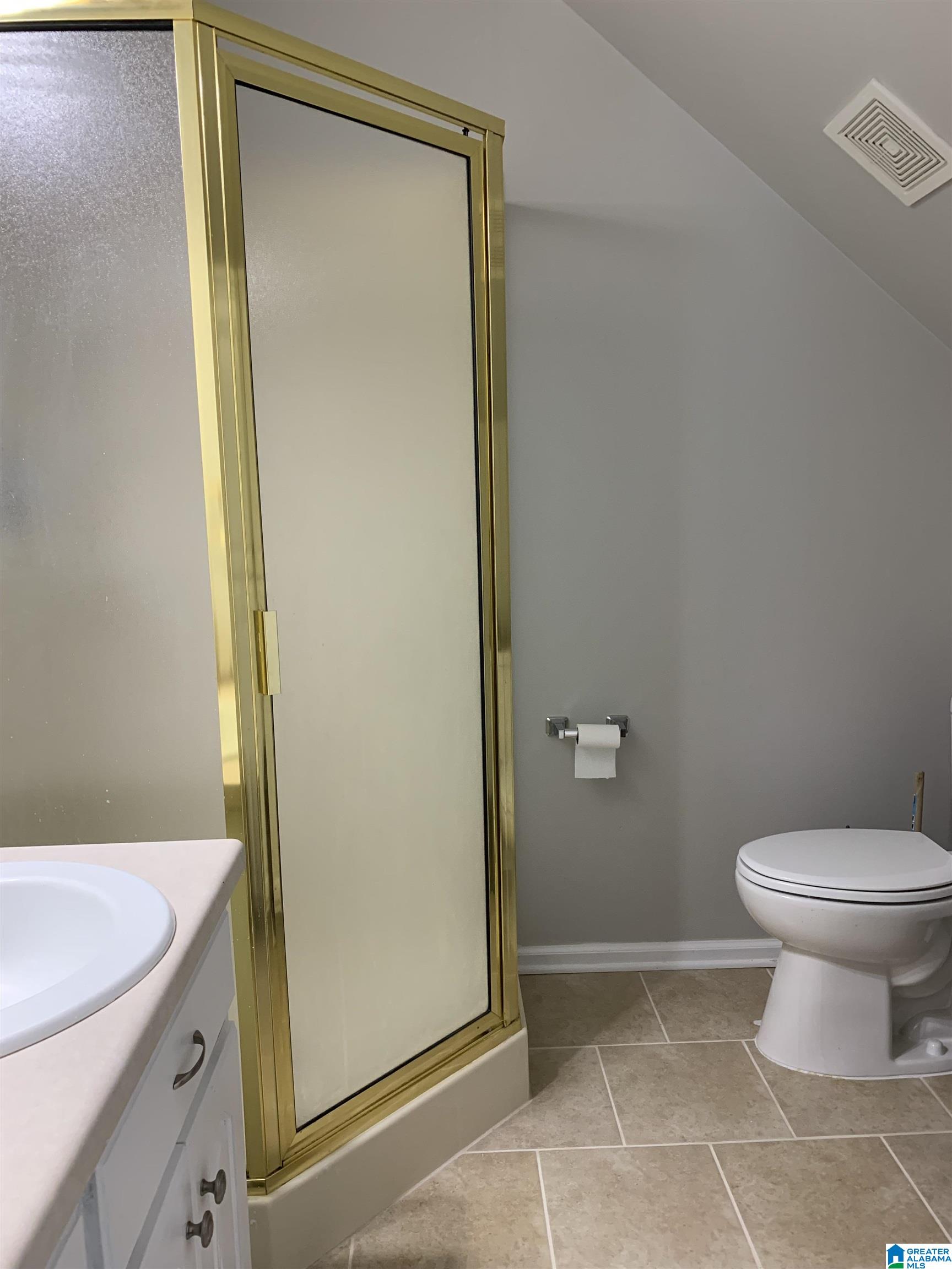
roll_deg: +1.7
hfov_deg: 53.1
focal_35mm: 26
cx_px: 476
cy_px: 634
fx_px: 953
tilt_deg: -8.6
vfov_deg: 67.3
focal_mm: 4.25
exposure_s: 1/60
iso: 160
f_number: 1.8
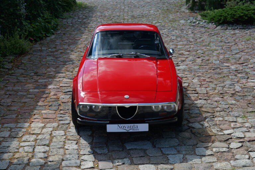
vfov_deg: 22.6
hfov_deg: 33.4
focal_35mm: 60
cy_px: 85
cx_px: 128
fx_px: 425
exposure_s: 1/80
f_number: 5.6
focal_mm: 60
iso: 100
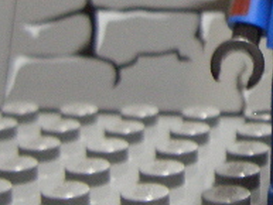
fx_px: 994
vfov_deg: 11.5
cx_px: 359
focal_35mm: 126
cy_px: -40
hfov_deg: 14.9
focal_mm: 6.3
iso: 320
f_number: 3.3
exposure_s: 1/4
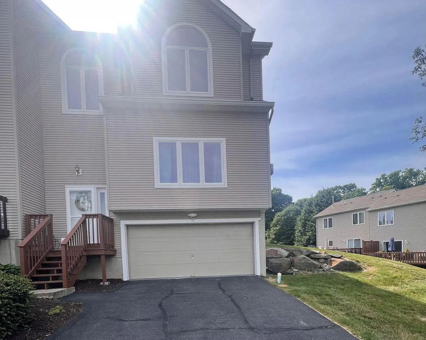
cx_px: 212
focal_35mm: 17
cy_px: 261
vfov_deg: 71.0
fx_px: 214
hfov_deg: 89.6
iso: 32
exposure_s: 1/747
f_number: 1.8
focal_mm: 1.57
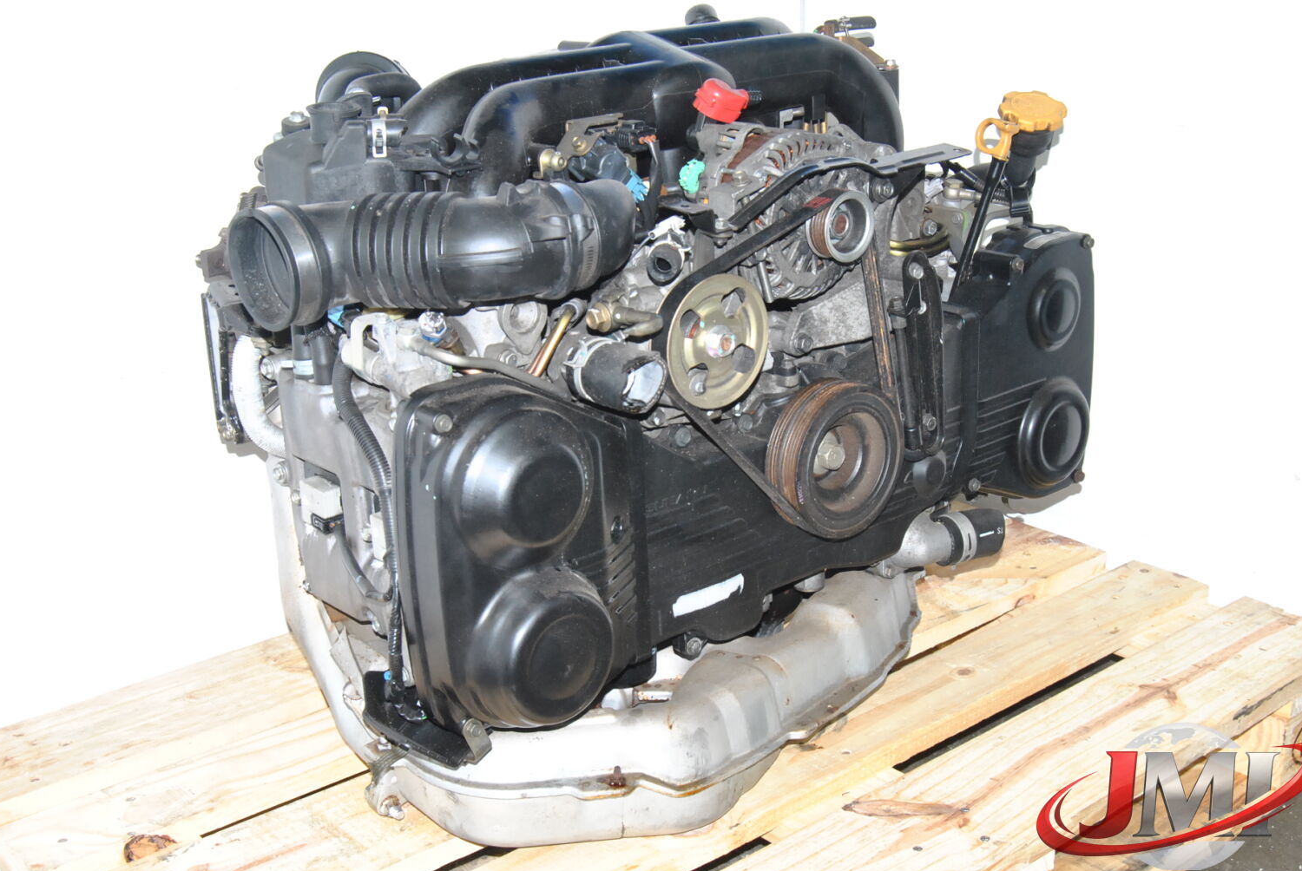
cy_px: 437
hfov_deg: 41.1
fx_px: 1738
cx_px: 668
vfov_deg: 28.1
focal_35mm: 48
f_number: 10
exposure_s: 1/200
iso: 800
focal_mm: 30
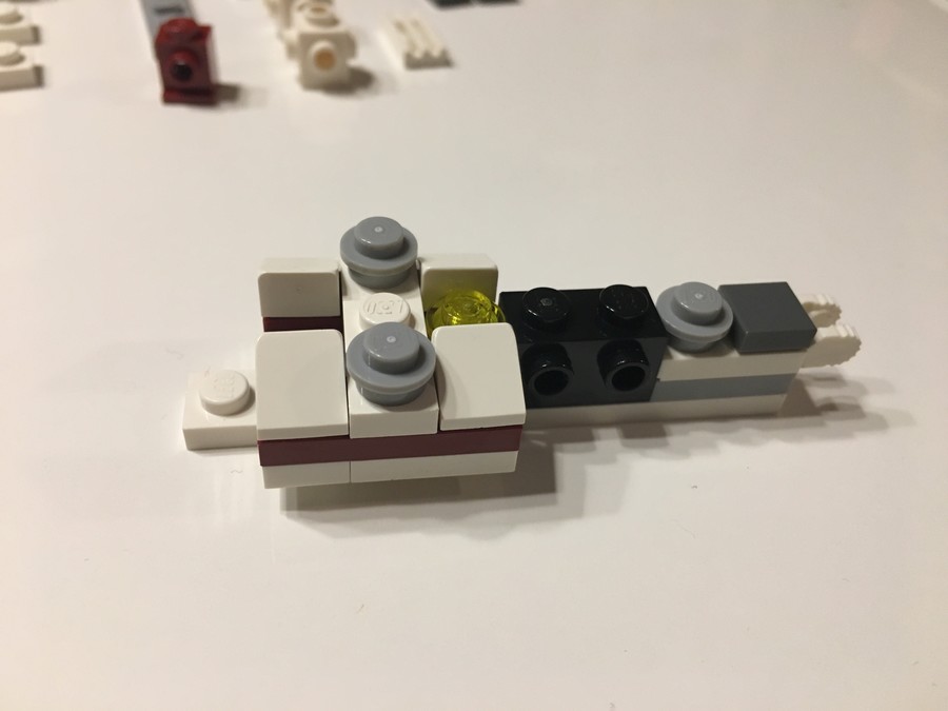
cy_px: 356
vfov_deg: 48.2
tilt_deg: -45.1
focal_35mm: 29
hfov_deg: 61.7
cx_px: 474
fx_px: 794
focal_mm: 4.15
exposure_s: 1/33
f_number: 2.2
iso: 160
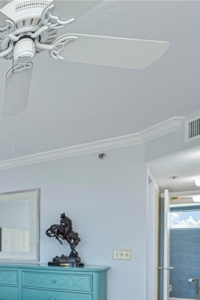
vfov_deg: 50.4
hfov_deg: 27.5
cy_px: 249
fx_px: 291
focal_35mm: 35
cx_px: -93
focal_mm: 14
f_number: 6.3
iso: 800
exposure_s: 1/125
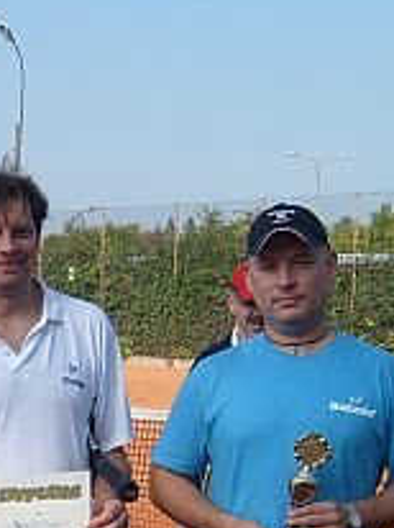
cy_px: 427
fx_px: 1293
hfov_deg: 17.1
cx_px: 33
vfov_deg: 22.7
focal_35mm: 85
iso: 80
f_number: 7.1
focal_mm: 5.8
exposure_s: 1/250
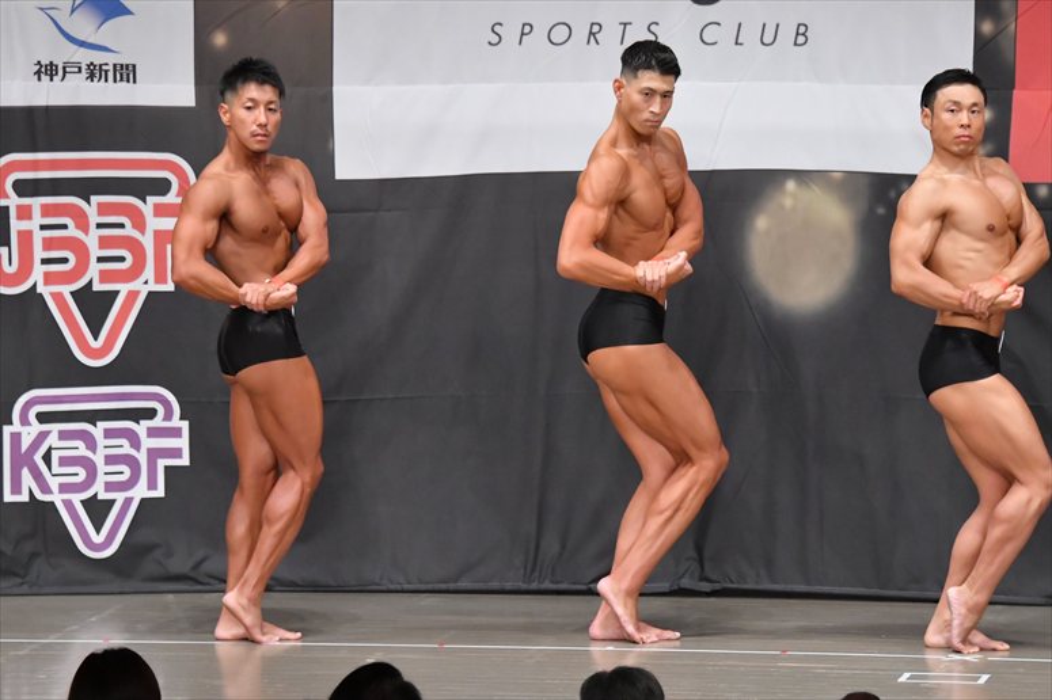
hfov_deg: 9.5
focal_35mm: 217
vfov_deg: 6.3
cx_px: 526
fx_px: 6338
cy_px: 350
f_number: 5.6
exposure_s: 1/400
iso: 6400
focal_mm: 145
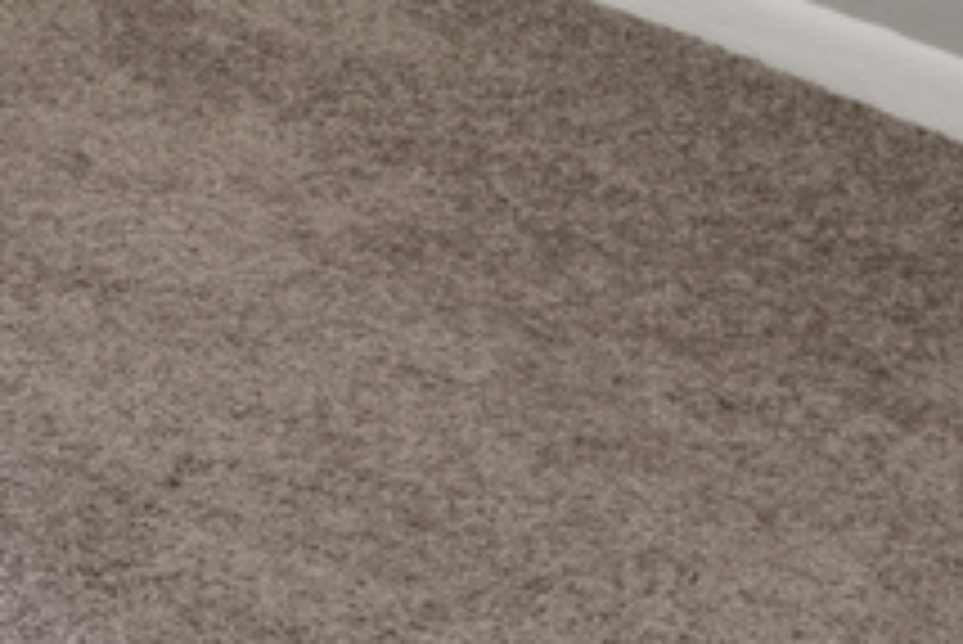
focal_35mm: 121
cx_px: -1634
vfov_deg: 9.1
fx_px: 3239
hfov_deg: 12.0
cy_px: -1315
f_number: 8
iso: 400
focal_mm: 16
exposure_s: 1/20
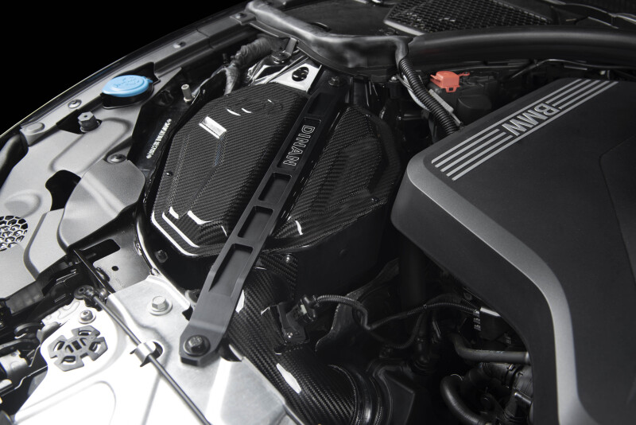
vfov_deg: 38.9
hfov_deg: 55.8
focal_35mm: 34
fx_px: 601
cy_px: 212
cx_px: 318
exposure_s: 1/125
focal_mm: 34
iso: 100
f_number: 5.6
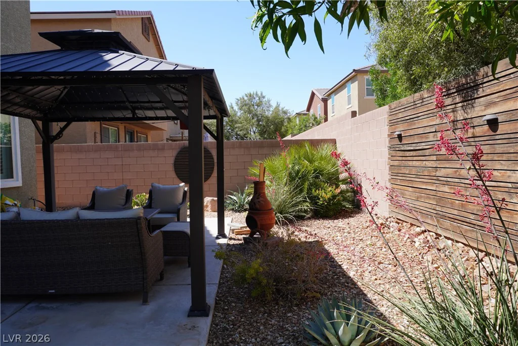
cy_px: 173
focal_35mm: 24
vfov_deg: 53.1
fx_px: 345
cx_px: 259
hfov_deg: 73.7
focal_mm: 16
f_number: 8
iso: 100
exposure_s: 1/125
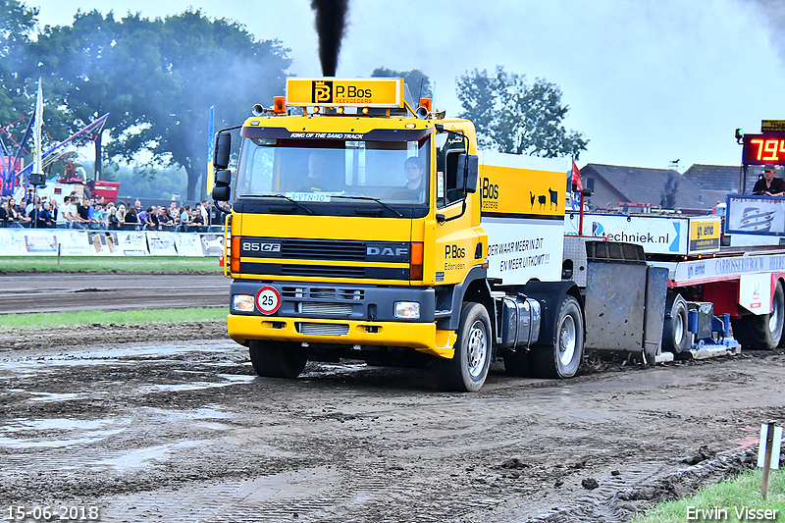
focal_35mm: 117
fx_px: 2551
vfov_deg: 11.7
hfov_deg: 17.5
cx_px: 392
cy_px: 262
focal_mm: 78
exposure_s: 1/125
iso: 1600
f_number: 5.6
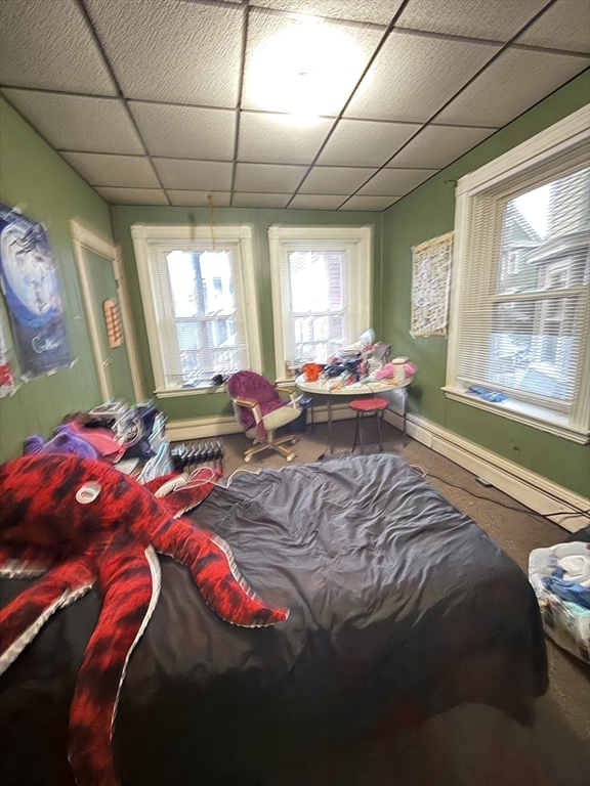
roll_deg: +3.1
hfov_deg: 85.7
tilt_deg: -13.0
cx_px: 295
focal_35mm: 14
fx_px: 318
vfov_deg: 102.1
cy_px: 393
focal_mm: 2.22
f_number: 2.2
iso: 1250
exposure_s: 1/7
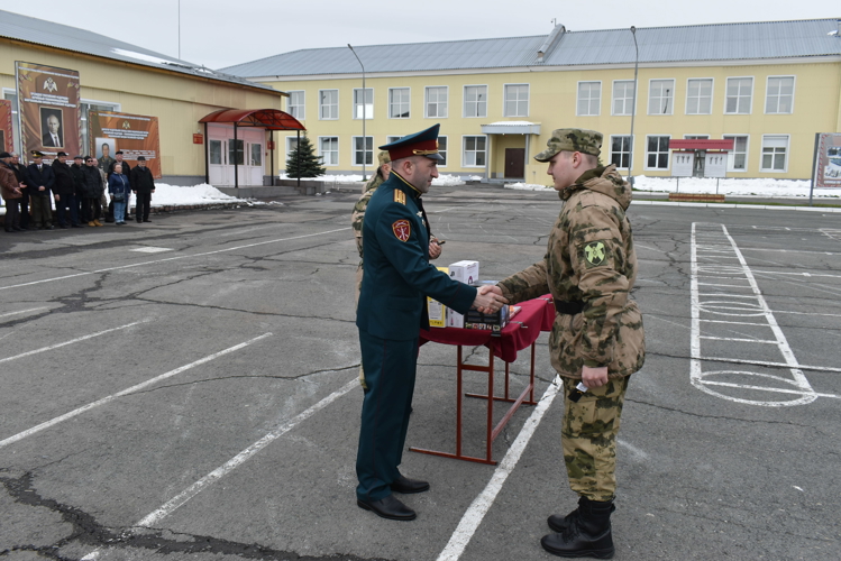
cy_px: 280
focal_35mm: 30
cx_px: 420
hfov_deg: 61.9
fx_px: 701
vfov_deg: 43.6
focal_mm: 20
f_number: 8
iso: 160
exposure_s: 1/250
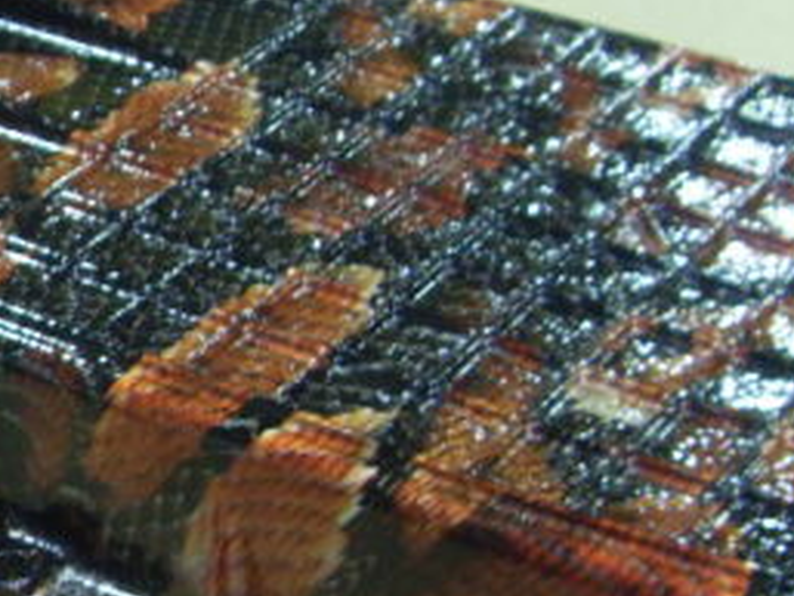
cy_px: 296
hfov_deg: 17.6
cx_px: -3
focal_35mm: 109
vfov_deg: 13.6
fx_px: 2501
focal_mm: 6.3
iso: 200
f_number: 2.8
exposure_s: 1/15
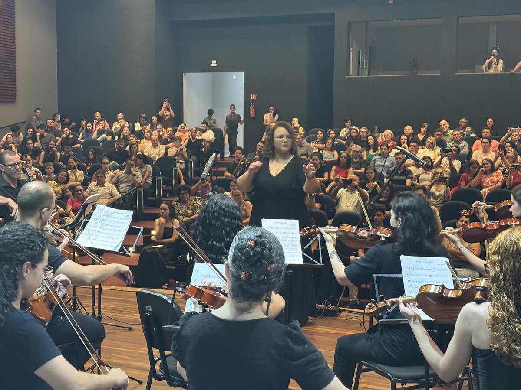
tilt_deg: -4.8
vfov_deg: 28.0
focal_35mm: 52
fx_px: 783
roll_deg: +0.2
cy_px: 195
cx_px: 260
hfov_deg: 36.8
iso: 320
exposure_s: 1/30
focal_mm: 5.96
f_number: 1.6
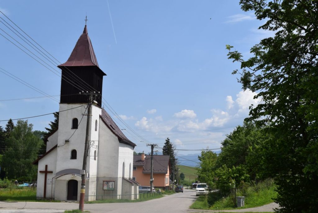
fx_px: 411
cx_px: 159
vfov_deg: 29.0
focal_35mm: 46
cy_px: 106
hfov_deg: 42.3
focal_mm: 31
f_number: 11
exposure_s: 1/500
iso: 200
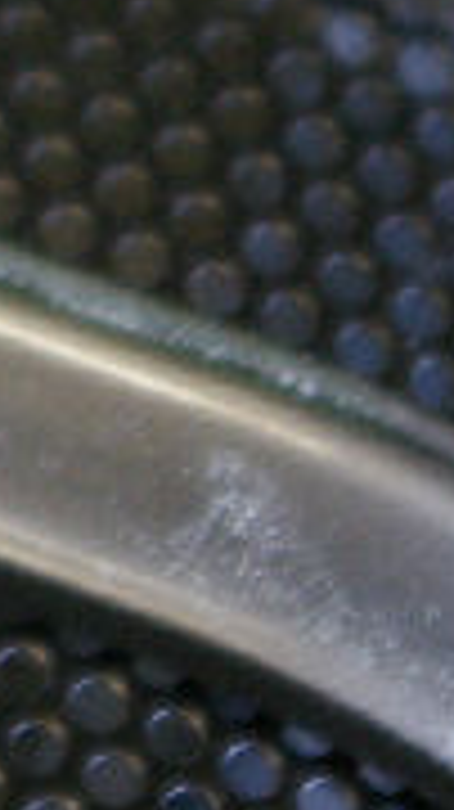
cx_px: -854
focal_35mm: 314
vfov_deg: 6.8
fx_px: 6740
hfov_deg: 3.8
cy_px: -279
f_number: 4.5
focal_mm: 45
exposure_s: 1/8
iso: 800
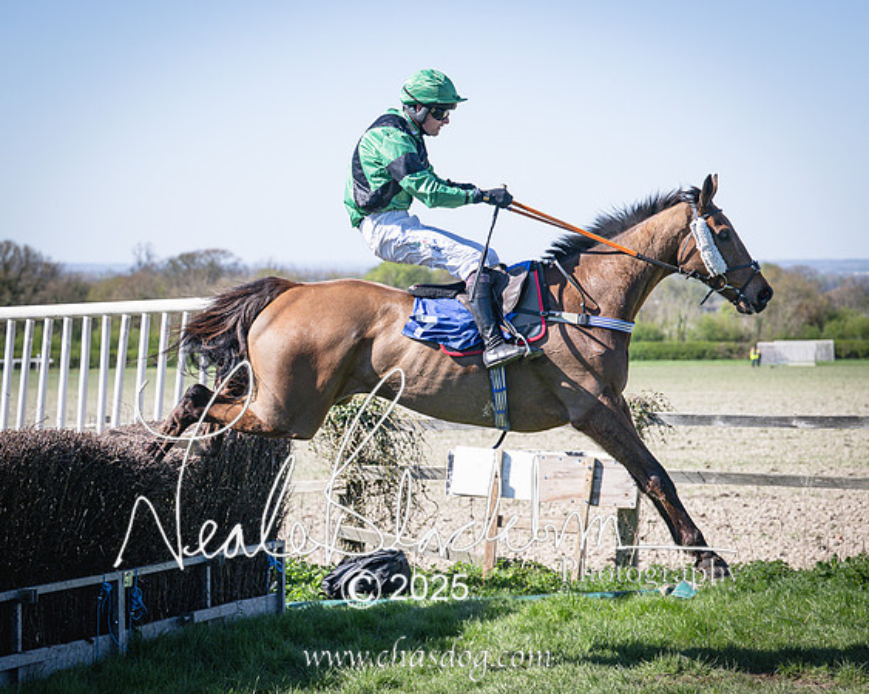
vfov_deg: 14.5
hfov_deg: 18.0
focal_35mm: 106
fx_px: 2737
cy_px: 363
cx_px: 515
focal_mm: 74
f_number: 4
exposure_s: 1/2000
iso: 220
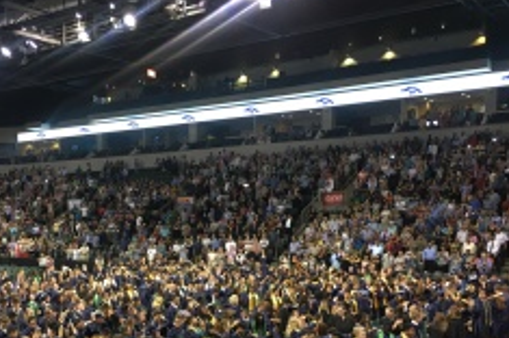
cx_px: 169
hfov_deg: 41.4
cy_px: 269
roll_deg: +1.0
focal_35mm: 47
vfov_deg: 28.0
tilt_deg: -4.7
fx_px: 664
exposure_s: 1/30
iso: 64
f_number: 2.2
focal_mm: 4.15
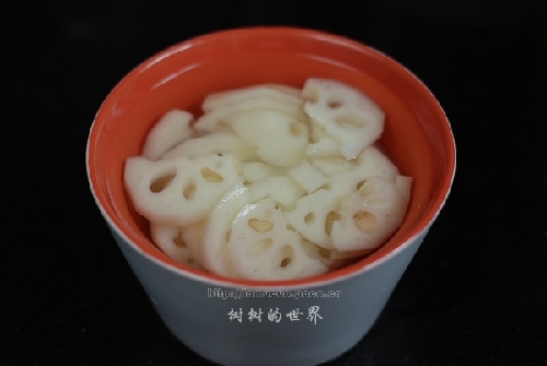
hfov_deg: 27.0
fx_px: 1141
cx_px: 274
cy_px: 183
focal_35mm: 75
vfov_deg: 18.2
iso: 200
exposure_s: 1/125
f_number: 2.8
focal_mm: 50
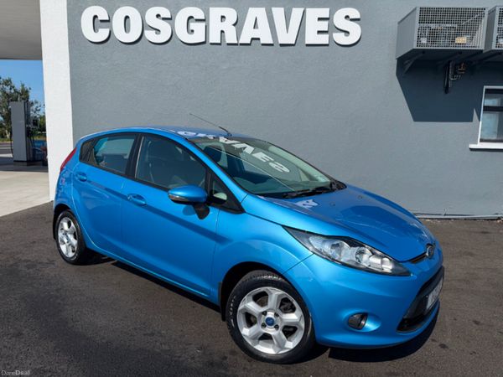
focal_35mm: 24
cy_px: 188
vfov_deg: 56.8
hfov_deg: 71.6
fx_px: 349
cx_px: 252
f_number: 1.78
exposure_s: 1/7353
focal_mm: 6.76
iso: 100
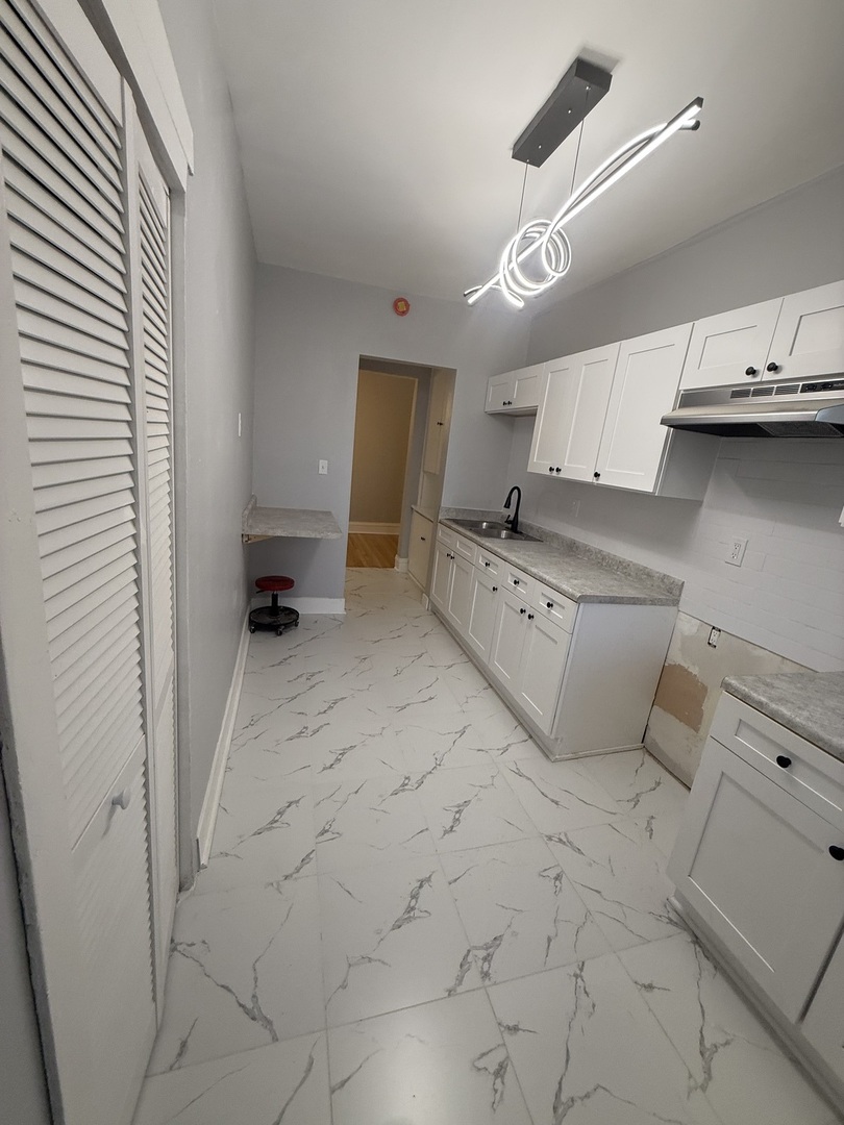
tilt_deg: -14.2
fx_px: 455
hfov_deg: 85.7
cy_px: 562
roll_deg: -6.8
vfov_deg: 102.1
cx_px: 422
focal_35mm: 14
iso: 160
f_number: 2.2
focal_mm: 2.22
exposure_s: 1/99
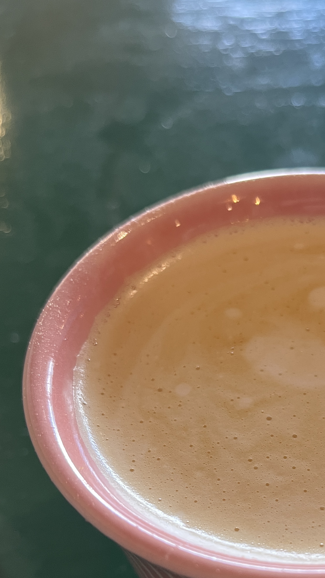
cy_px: 430
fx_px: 659
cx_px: 315
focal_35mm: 43
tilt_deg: -52.5
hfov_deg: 26.4
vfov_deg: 45.8
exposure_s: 1/60
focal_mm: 5.1
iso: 200
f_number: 1.6
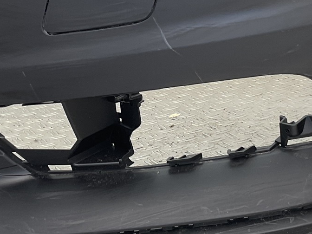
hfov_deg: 22.5
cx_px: 136
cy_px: 46
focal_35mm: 87
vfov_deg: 16.8
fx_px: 784
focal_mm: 3
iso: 16
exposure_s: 1/100
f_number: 1.8
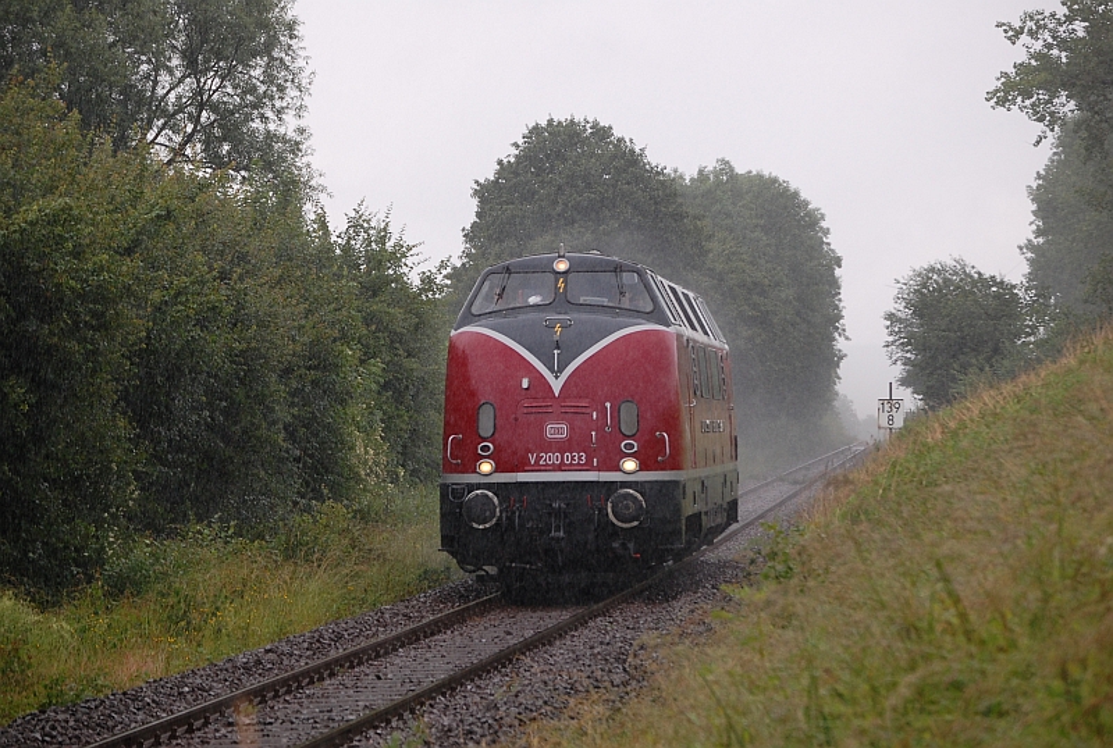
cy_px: 374
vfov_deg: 9.2
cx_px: 556
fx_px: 4650
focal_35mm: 150
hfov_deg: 13.7
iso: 400
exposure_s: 1/400
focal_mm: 100
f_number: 7.1
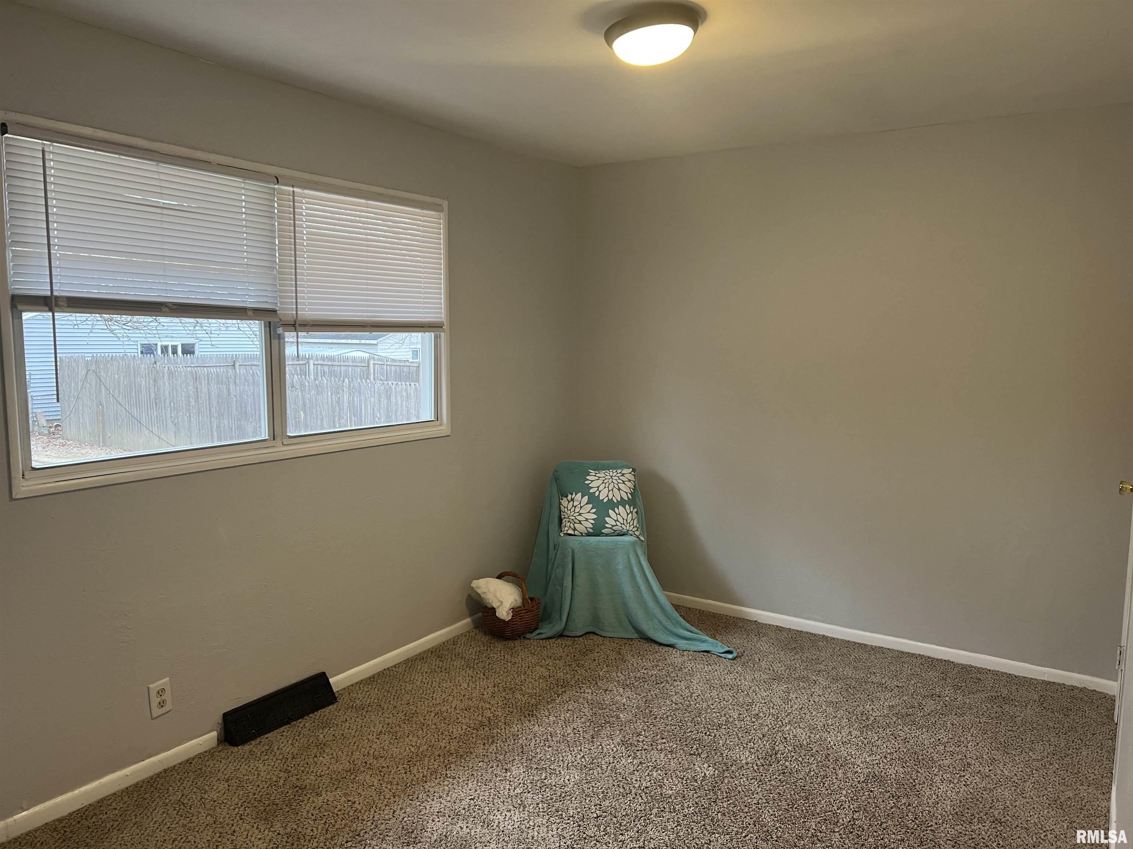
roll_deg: -1.0
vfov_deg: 53.1
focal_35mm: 26
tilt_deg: -6.7
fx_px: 851
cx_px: 566
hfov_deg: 67.3
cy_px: 424
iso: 80
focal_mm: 5.7
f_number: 1.5
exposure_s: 1/60
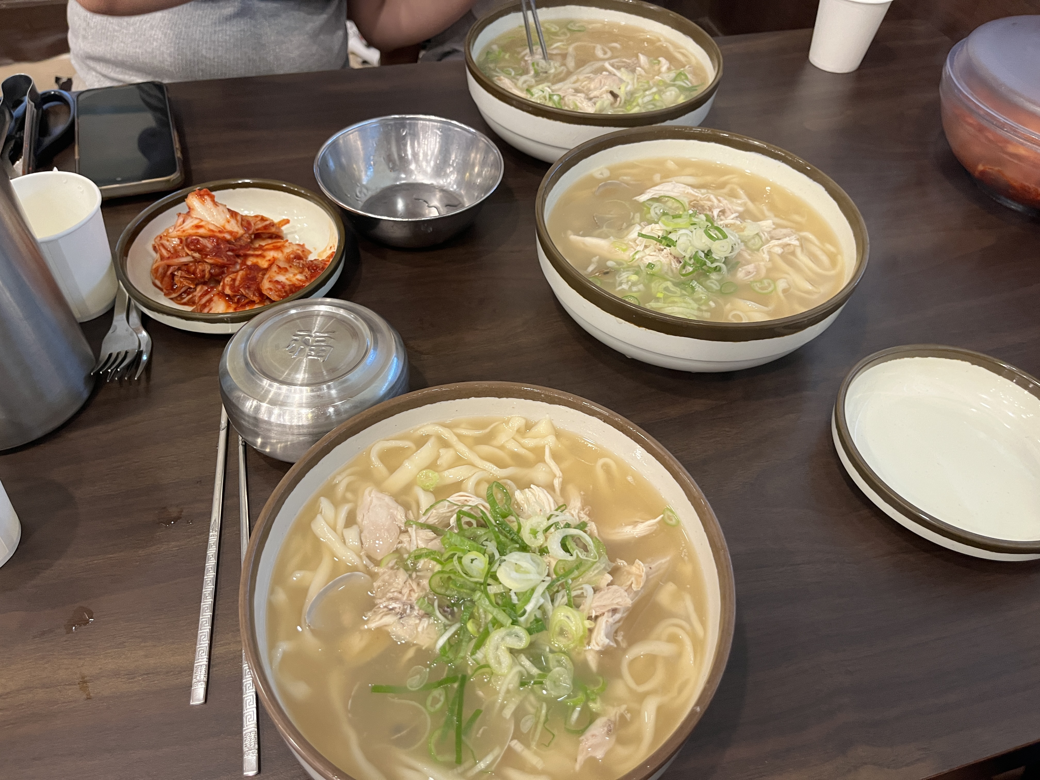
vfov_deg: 53.1
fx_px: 781
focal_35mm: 26
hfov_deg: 67.3
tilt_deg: -48.6
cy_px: 390
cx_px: 520
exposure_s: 1/60
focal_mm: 5.1
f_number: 1.6
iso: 160
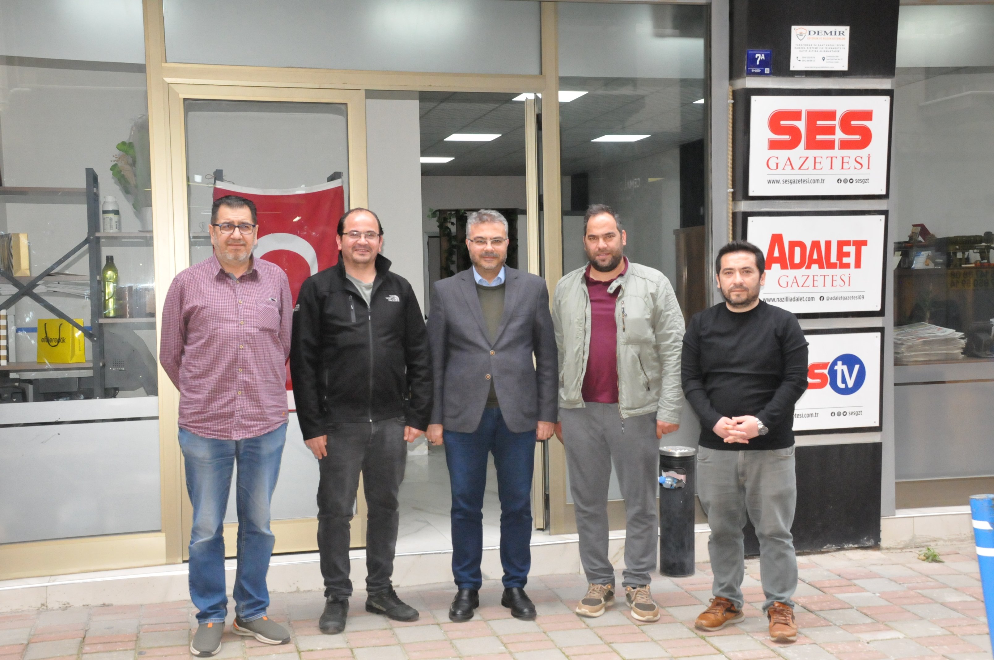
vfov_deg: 28.9
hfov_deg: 42.4
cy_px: 330
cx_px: 497
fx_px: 1282
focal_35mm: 46
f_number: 8
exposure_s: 1/250
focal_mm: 31
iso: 3200
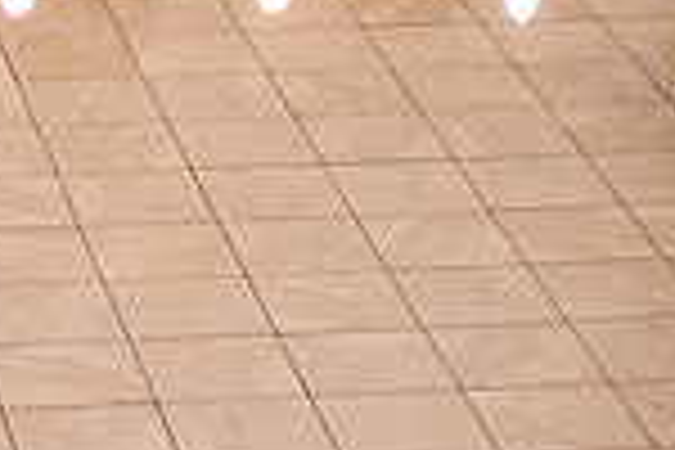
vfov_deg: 6.3
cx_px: -102
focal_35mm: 218
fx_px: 4087
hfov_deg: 9.3
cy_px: -123
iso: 1100
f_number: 1.4
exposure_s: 1/80
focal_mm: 50
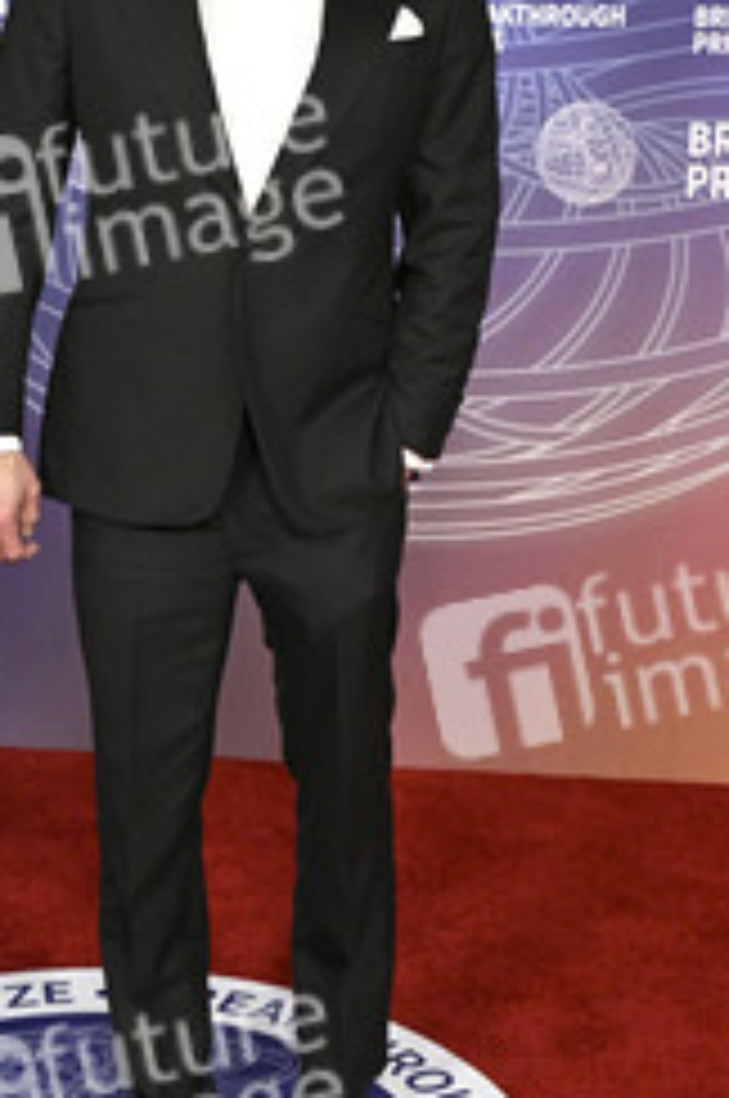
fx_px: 1949
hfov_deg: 21.1
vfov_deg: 31.3
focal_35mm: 64
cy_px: 428
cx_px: 243
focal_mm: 39
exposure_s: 1/320
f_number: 4
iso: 2000
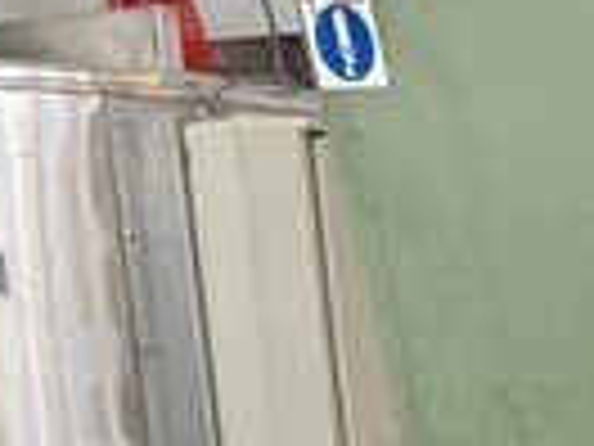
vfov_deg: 9.5
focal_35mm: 145
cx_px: 1732
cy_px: 897
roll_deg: -0.1
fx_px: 2488
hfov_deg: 10.3
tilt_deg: -10.8
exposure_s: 1/100
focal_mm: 6.76
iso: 160
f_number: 1.78
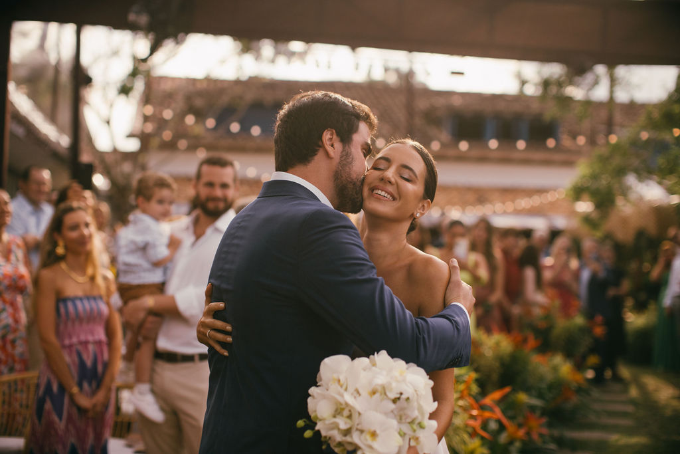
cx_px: 340
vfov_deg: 27.0
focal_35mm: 50
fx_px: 945
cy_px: 227
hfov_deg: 39.6
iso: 800
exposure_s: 1/8000
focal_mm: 50
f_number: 2
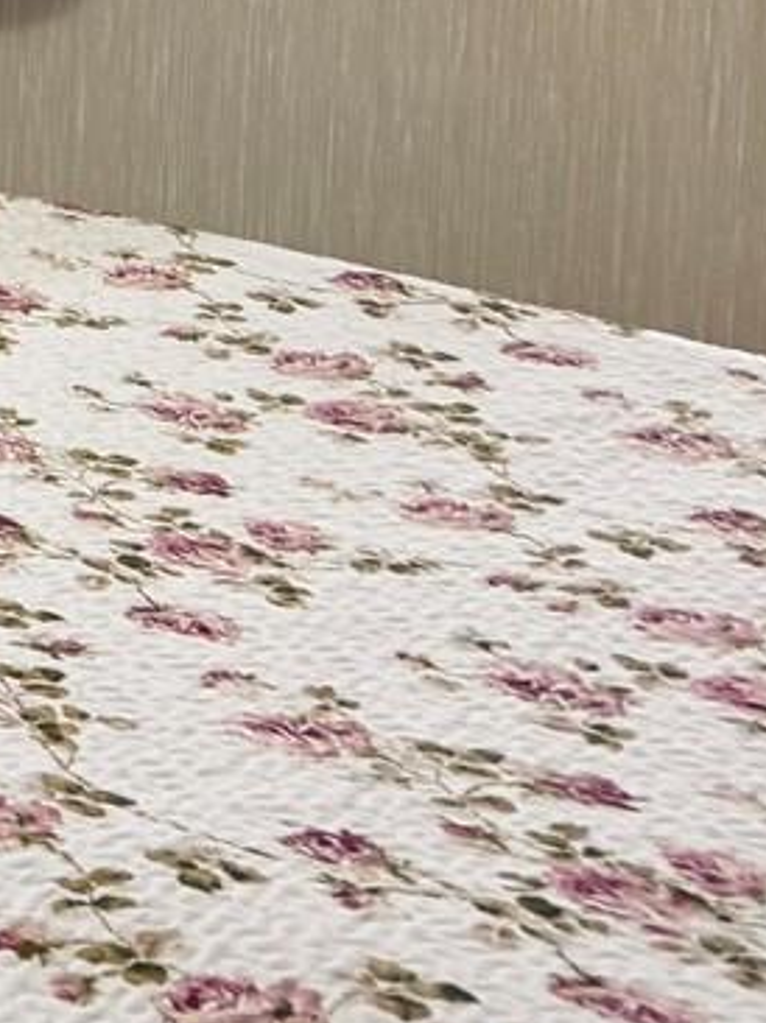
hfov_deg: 10.7
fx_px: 3102
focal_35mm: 105
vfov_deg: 17.2
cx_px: -1367
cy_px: -439
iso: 250
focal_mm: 6.76
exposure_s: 1/60
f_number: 1.78
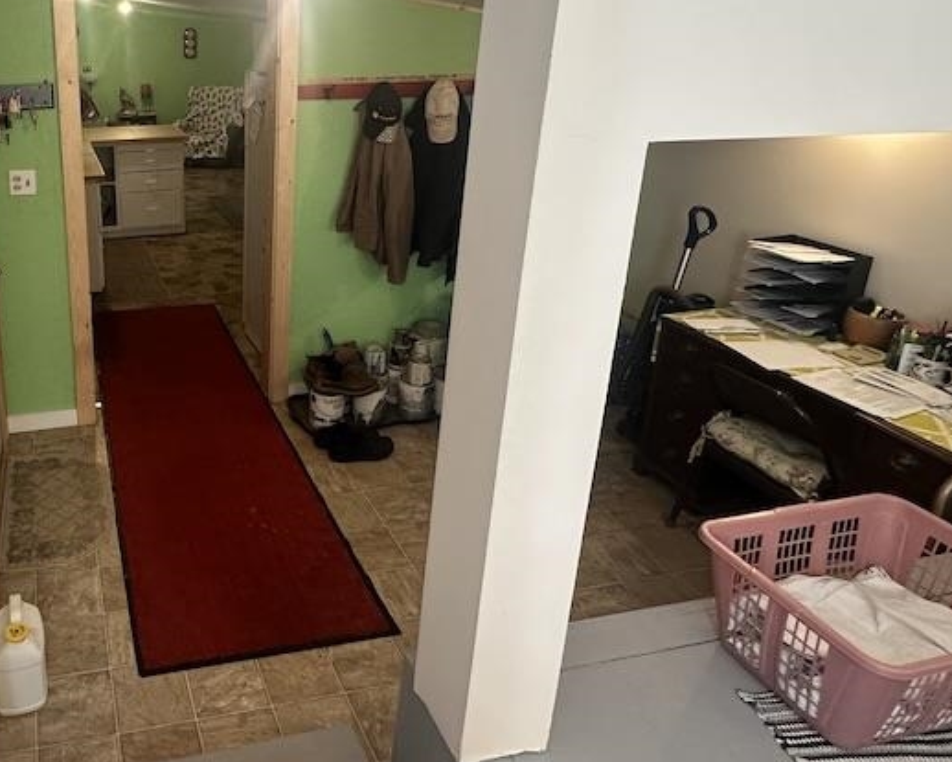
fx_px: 761
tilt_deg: -16.4
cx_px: 186
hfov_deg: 58.9
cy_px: 233
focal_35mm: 27
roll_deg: +0.9
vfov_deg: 51.9
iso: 200
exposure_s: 1/120
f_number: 2.2
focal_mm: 2.22
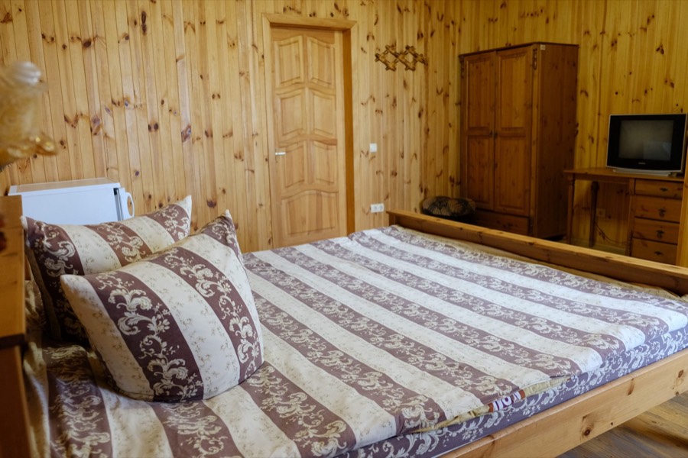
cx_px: 344
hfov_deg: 67.4
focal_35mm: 27
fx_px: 516
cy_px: 229
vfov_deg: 47.9
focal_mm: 18
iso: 1600
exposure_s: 1/60
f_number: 2.8
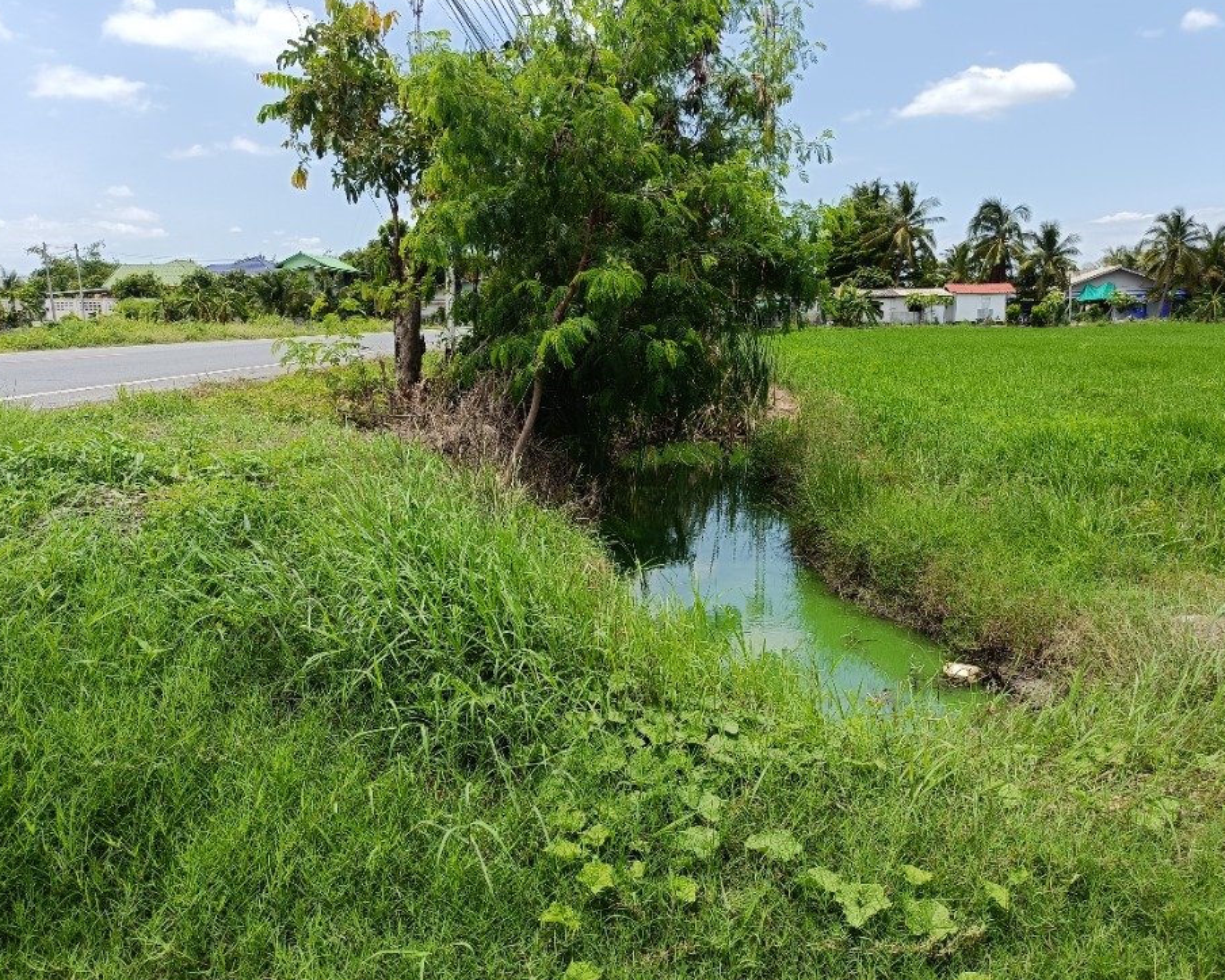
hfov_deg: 64.1
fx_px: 979
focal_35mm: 27
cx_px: 599
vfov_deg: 53.2
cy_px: 489
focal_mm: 4.7
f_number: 1.7
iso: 103
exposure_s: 1/788
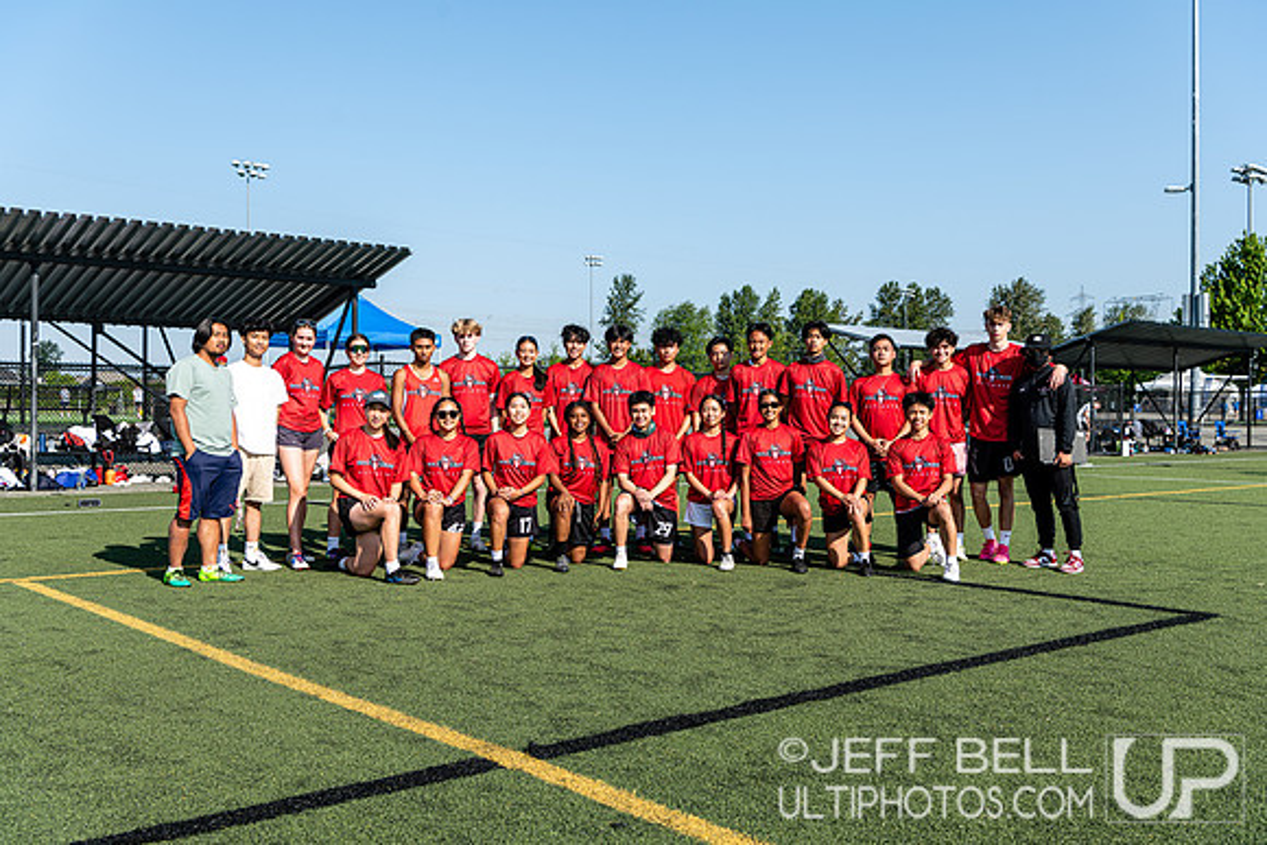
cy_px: 422
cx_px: 634
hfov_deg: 53.1
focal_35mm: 36
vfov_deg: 36.9
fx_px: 1267
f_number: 6.3
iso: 64
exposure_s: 1/250
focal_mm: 36
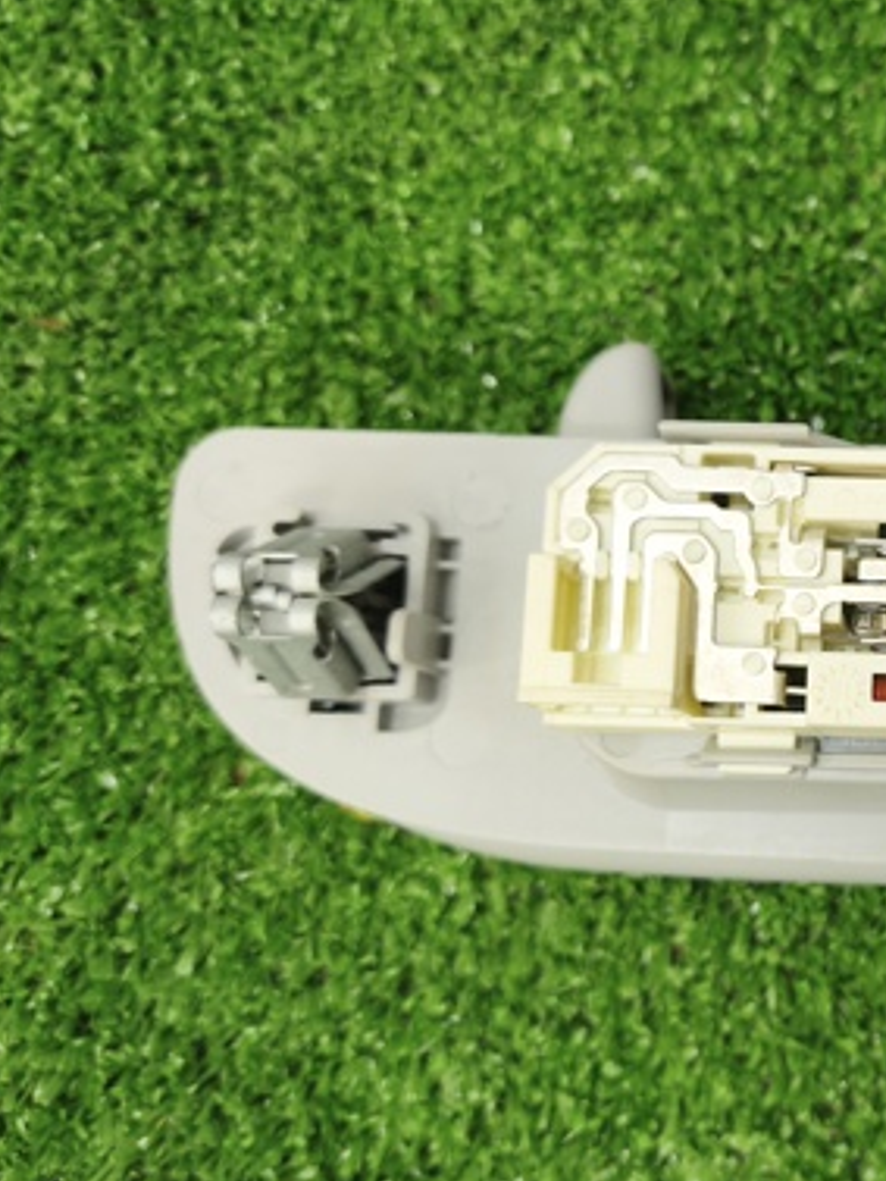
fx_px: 1330
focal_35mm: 39
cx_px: 930
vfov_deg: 47.8
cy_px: 595
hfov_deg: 33.1
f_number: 1.7
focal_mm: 5.35
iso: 400
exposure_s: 1/50
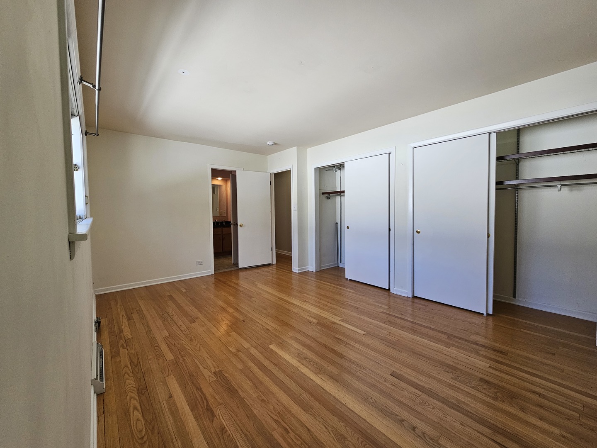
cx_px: 298
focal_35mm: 13
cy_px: 224
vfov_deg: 89.9
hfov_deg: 106.2
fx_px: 224
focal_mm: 2.2
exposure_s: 1/207
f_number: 2.2
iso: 100
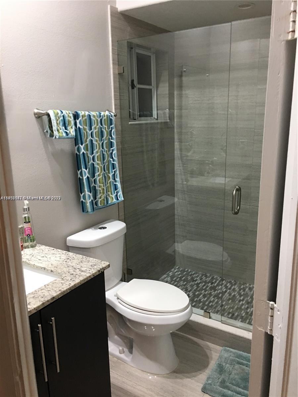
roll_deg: +1.6
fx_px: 333
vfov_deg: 61.7
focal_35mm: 29
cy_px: 198
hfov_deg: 48.2
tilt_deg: -13.2
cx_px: 149
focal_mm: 4.15
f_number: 2.2
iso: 64
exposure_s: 1/15
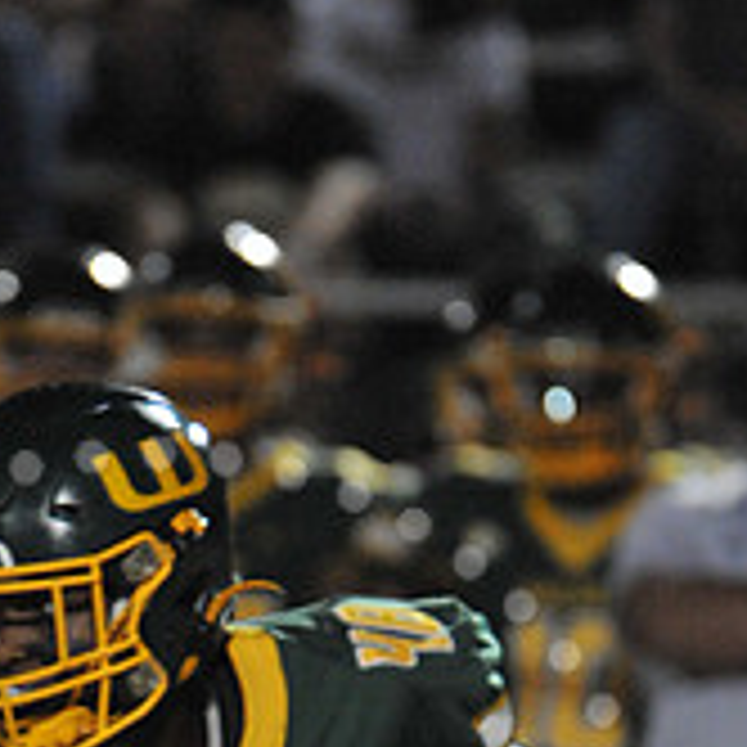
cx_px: 148
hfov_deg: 1.1
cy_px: 976
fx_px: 39771
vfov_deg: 1.1
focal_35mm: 1629
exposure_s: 1/200
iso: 6400
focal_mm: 550
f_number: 6.3
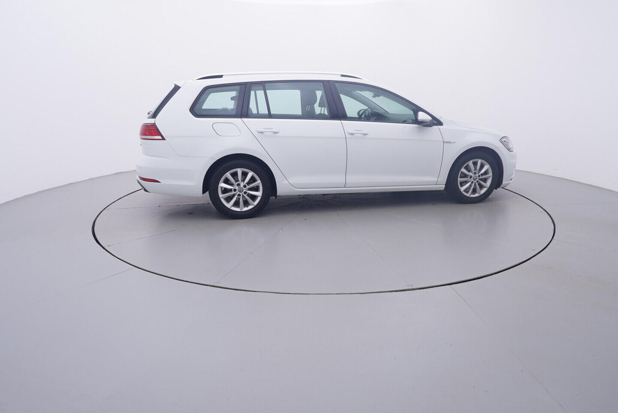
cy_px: 206
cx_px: 309
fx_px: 386
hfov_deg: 77.3
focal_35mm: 22
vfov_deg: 56.2
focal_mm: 15
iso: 200
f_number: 5
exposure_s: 1/80
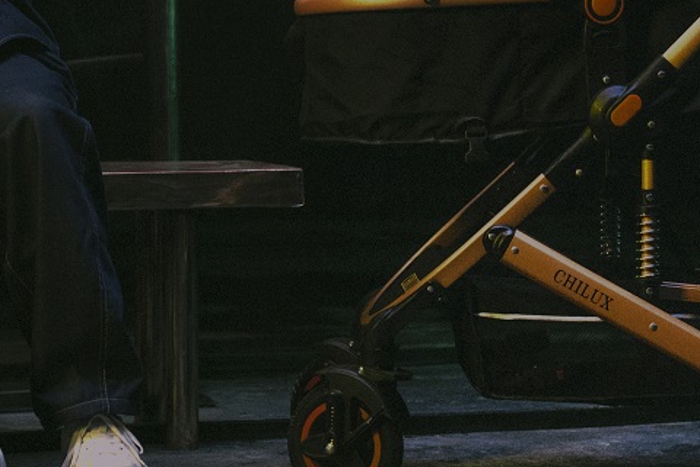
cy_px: 20
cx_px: 156
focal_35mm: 125
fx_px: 2430
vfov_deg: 10.9
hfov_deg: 16.3
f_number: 4
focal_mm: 50
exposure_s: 1/125
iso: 1000
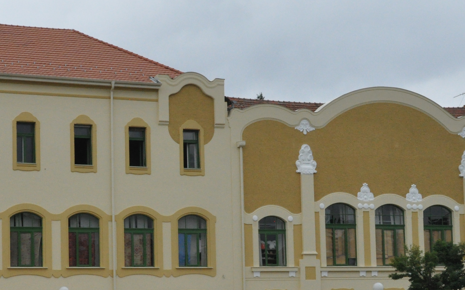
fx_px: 1191
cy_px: 200
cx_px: 115
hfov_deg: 21.9
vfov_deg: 13.9
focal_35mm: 94
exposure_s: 1/640
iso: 1600
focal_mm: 31
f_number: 13
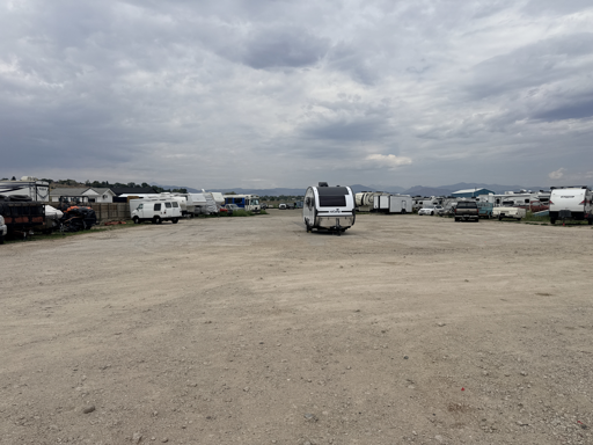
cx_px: 296
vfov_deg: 56.8
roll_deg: +0.7
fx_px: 411
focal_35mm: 24
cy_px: 222
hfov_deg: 71.6
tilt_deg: -1.9
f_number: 1.78
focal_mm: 6.76
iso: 80
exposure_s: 1/10309
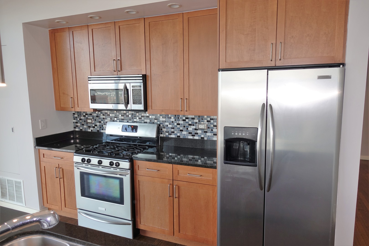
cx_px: 184
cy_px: 123
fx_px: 246
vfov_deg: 53.1
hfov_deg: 73.7
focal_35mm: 24
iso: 125
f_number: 2.8
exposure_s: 1/80
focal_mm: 8.8
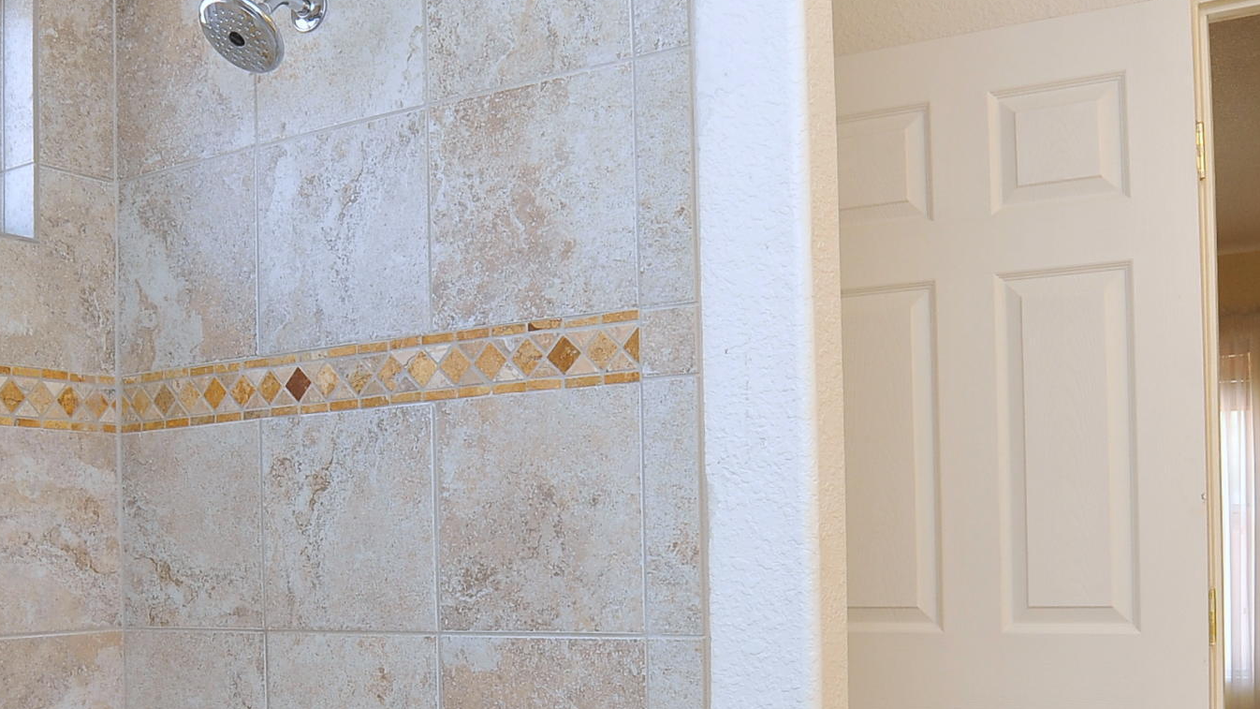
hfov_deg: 48.0
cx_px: 486
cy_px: 546
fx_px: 1403
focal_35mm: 42
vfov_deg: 27.9
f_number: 10
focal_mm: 18
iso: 640
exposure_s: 1/50
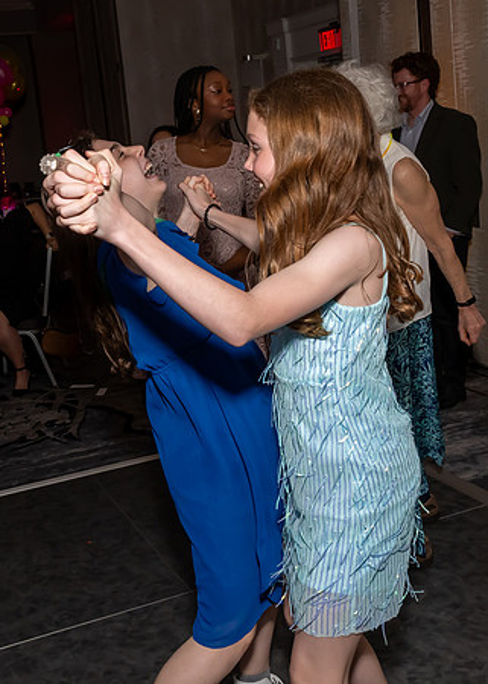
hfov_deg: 31.9
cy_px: 305
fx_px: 852
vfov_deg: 43.7
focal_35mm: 44
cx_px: 195
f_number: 7.1
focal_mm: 18
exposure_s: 1/250
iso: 800
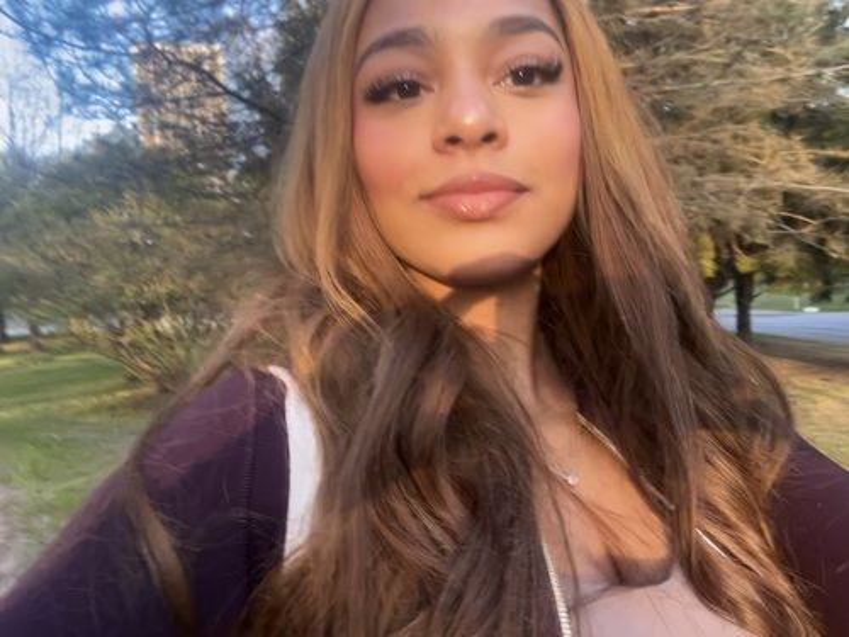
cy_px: 318
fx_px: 564
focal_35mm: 23
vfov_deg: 58.9
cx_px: 424
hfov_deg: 73.9
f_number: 1.9
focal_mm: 2.69
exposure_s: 1/121
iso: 40
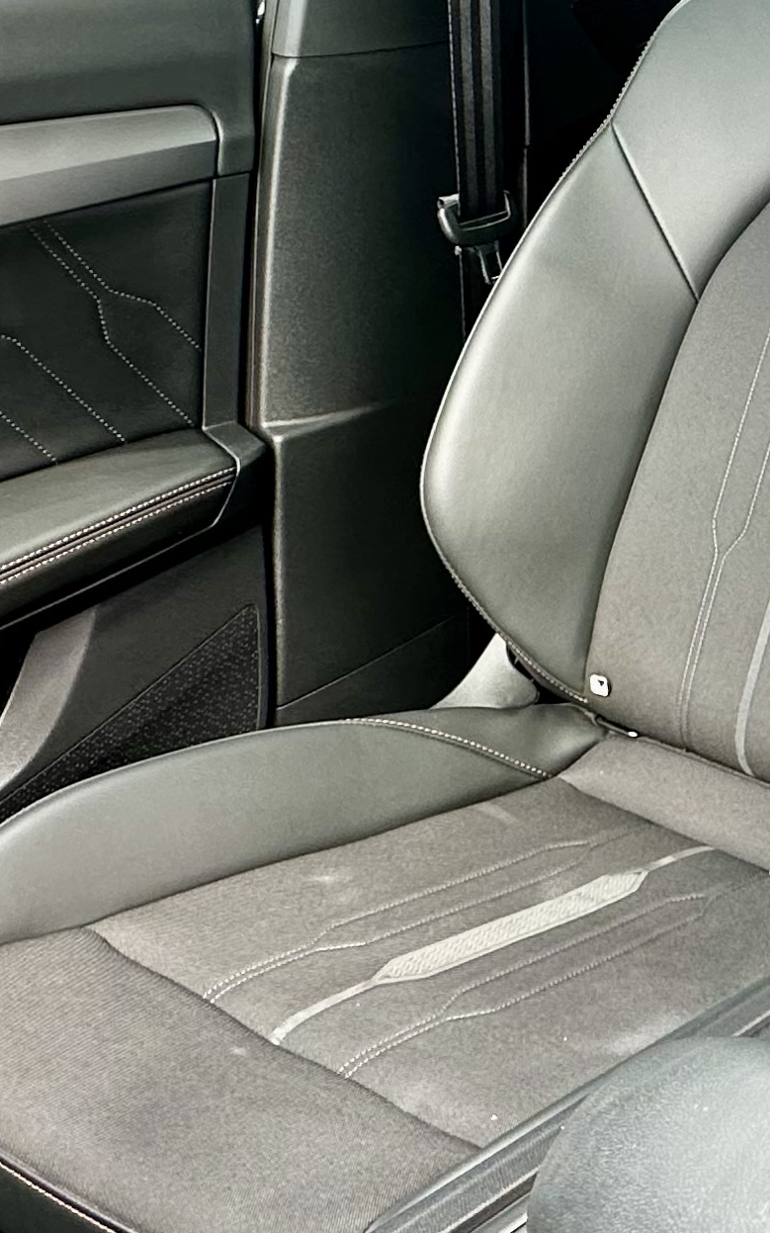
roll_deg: -3.1
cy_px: 560
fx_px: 1612
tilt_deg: -29.3
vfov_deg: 41.8
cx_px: 1174
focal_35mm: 48
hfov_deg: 22.0
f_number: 2.2
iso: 100
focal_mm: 2.22
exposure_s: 1/99
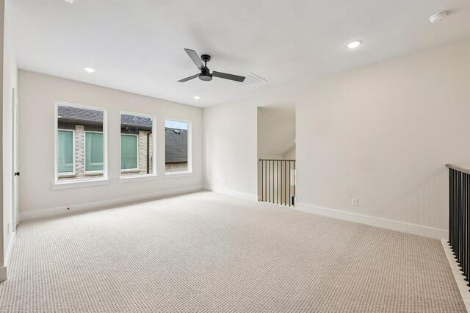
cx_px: 235
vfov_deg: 81.1
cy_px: 156
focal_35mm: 14
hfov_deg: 104.3
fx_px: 183
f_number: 8
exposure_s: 1/100
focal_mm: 14
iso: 400
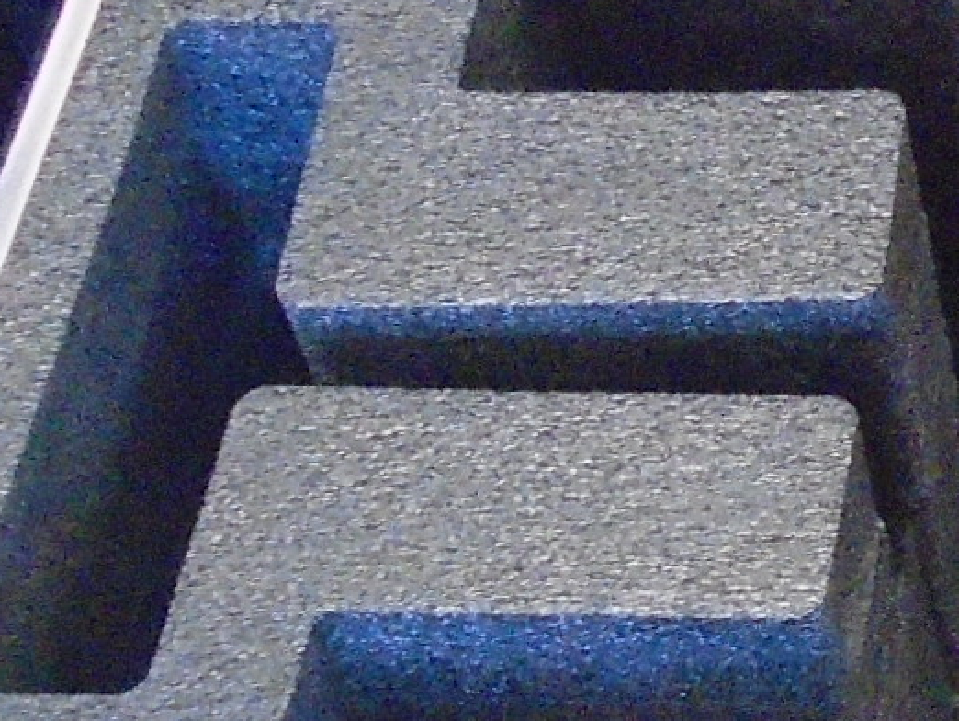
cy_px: 671
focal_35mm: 129
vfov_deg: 11.4
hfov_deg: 13.7
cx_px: 1710
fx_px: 3575
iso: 800
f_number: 3.2
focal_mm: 4.6
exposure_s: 1/50
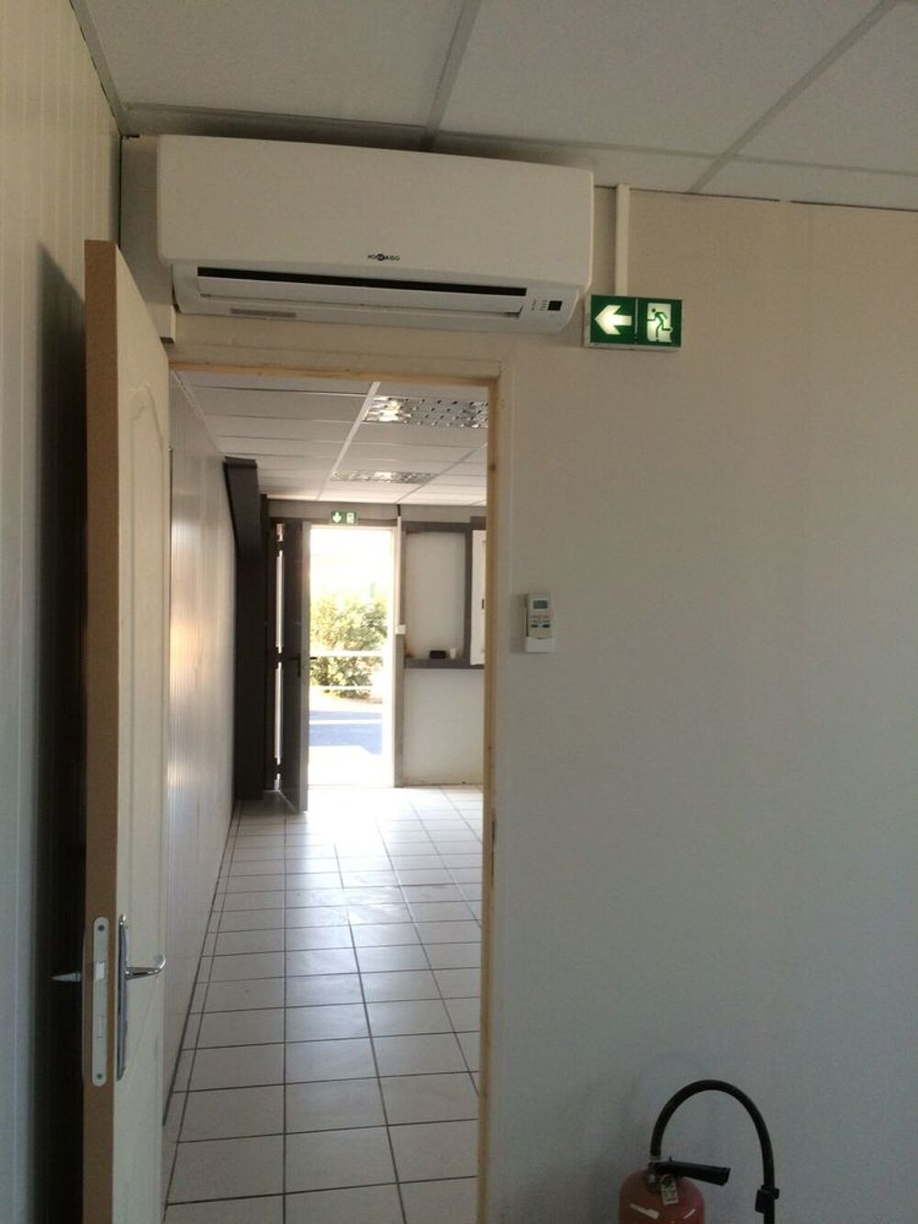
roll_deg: +0.5
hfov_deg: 48.2
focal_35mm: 29
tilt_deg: -1.3
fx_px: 1025
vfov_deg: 61.7
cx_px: 459
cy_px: 612
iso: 64
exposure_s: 1/120
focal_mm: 4.15
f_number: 2.2
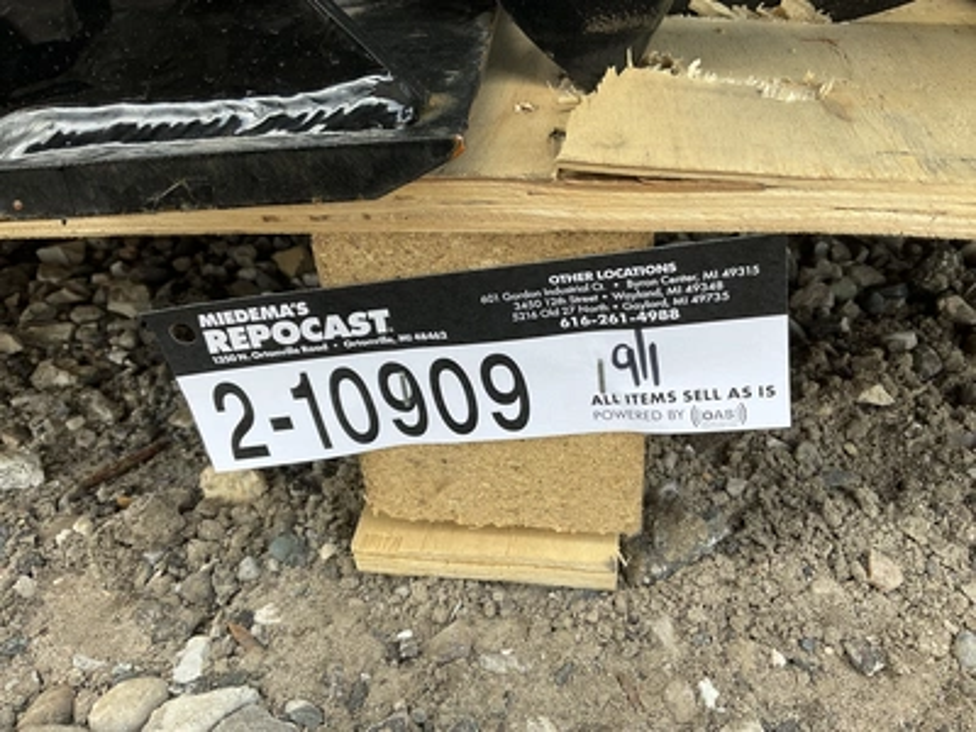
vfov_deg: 48.2
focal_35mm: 29
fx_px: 818
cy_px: 366
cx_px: 488
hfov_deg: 61.7
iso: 25
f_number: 1.8
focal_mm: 3
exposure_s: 1/272
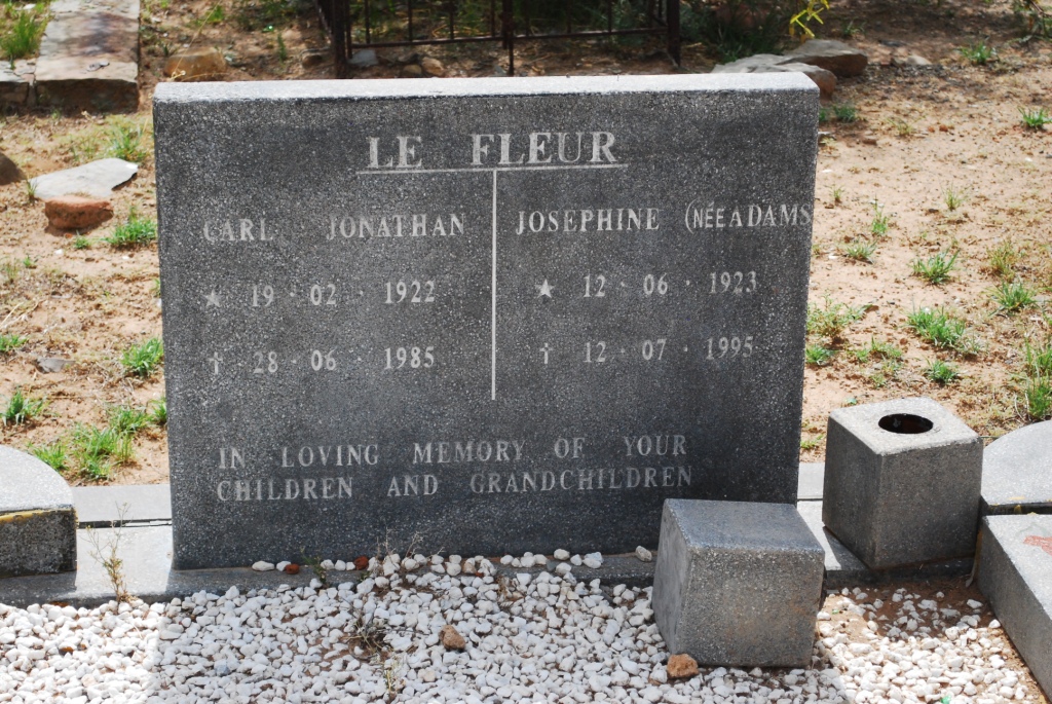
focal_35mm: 82
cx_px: 526
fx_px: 2413
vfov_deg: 16.6
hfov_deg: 24.6
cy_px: 352
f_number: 5.6
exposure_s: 1/3200
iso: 800
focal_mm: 55
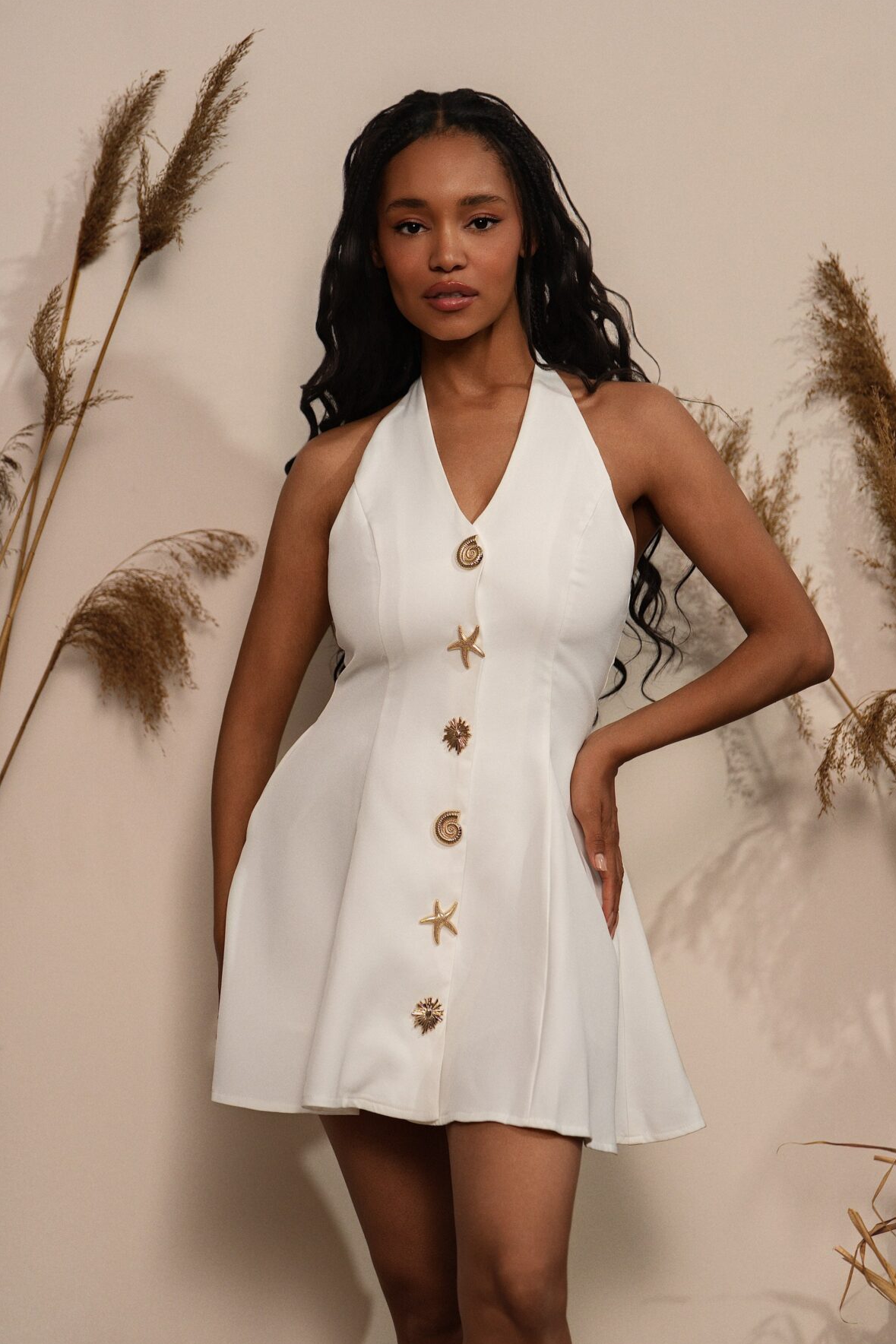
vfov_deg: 18.3
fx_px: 4180
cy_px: 664
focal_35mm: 112
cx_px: 455
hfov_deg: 12.2
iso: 320
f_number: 2.8
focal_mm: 110
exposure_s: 1/160
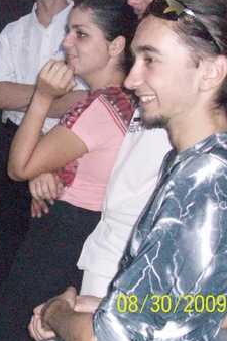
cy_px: 119
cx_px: -64
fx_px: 634
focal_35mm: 67
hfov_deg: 18.9
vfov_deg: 29.9
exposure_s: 1/128
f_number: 2.8
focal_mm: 5.7
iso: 800
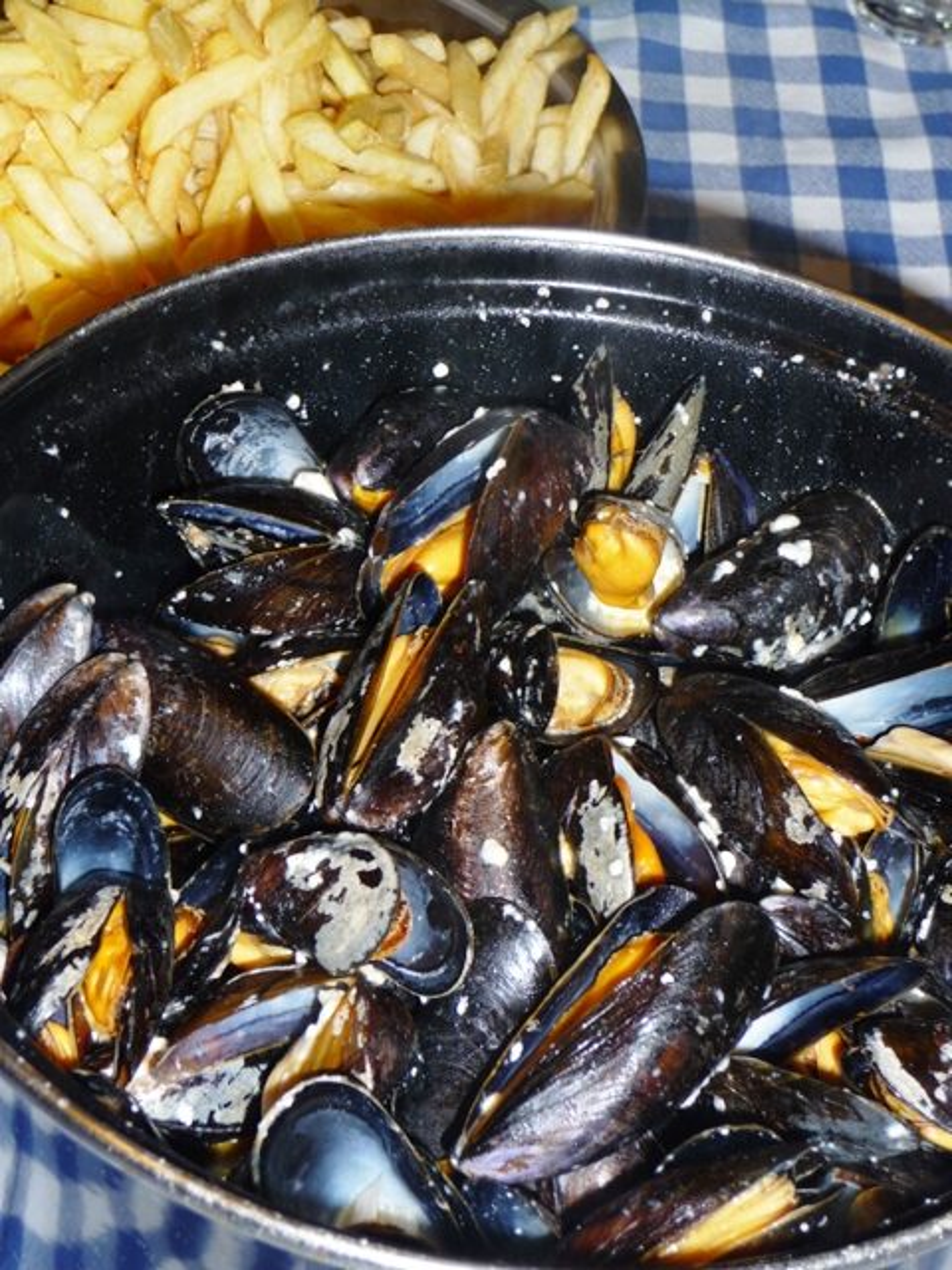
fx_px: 2824
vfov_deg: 25.3
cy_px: 635
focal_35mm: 77
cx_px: 476
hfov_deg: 19.1
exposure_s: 1/40
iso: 100
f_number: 4.6
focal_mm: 13.1
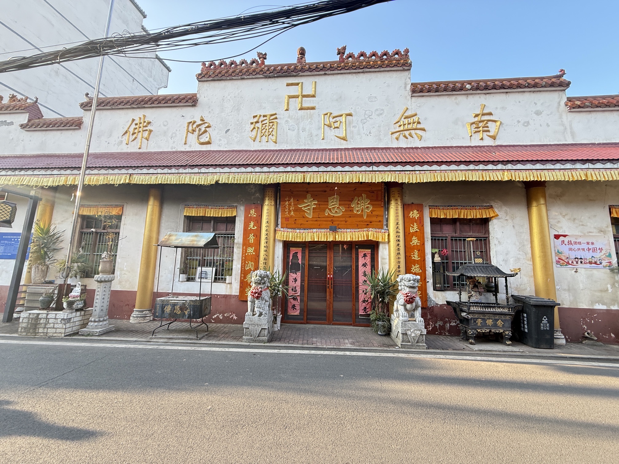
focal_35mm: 14
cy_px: 232
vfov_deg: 85.7
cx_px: 310
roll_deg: -1.6
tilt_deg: +8.7
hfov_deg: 102.1
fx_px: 250
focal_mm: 2.22
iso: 64
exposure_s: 1/99
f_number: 2.2
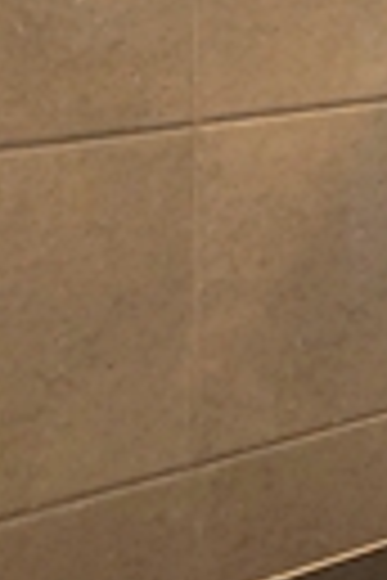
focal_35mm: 102
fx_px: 1646
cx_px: 1382
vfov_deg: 18.6
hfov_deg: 8.9
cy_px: -166
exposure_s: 1/25
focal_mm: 11
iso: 400
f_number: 3.5
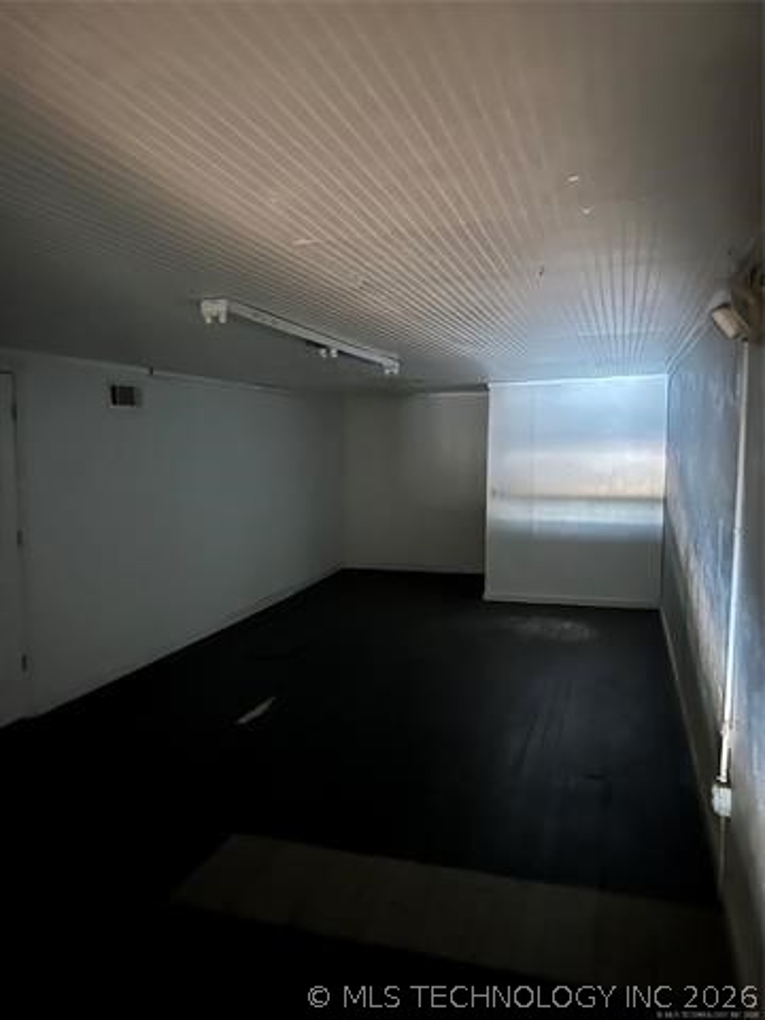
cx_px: 382
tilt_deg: -5.1
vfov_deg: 67.3
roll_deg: -0.1
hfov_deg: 53.1
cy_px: 510
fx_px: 766
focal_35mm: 26
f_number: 1.5
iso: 3200
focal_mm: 5.7
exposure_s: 1/9
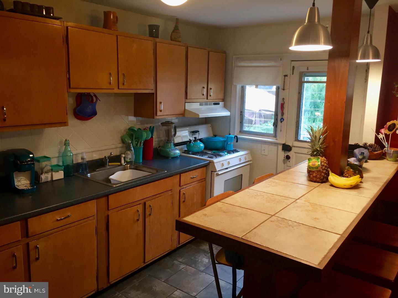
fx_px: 333
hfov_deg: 61.7
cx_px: 199
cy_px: 149
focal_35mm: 29
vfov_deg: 48.2
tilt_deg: -10.2
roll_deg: -0.7
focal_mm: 4.15
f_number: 2.2
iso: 64
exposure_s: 1/30
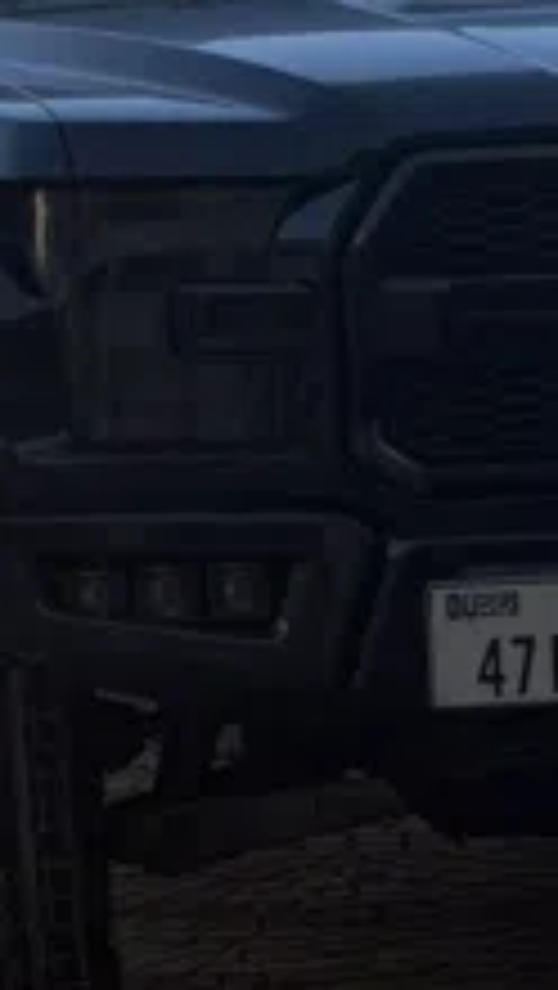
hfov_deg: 8.0
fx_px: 3992
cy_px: 742
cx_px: 522
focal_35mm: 152
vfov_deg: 14.1
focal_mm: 6.76
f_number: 1.78
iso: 64
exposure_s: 1/2208
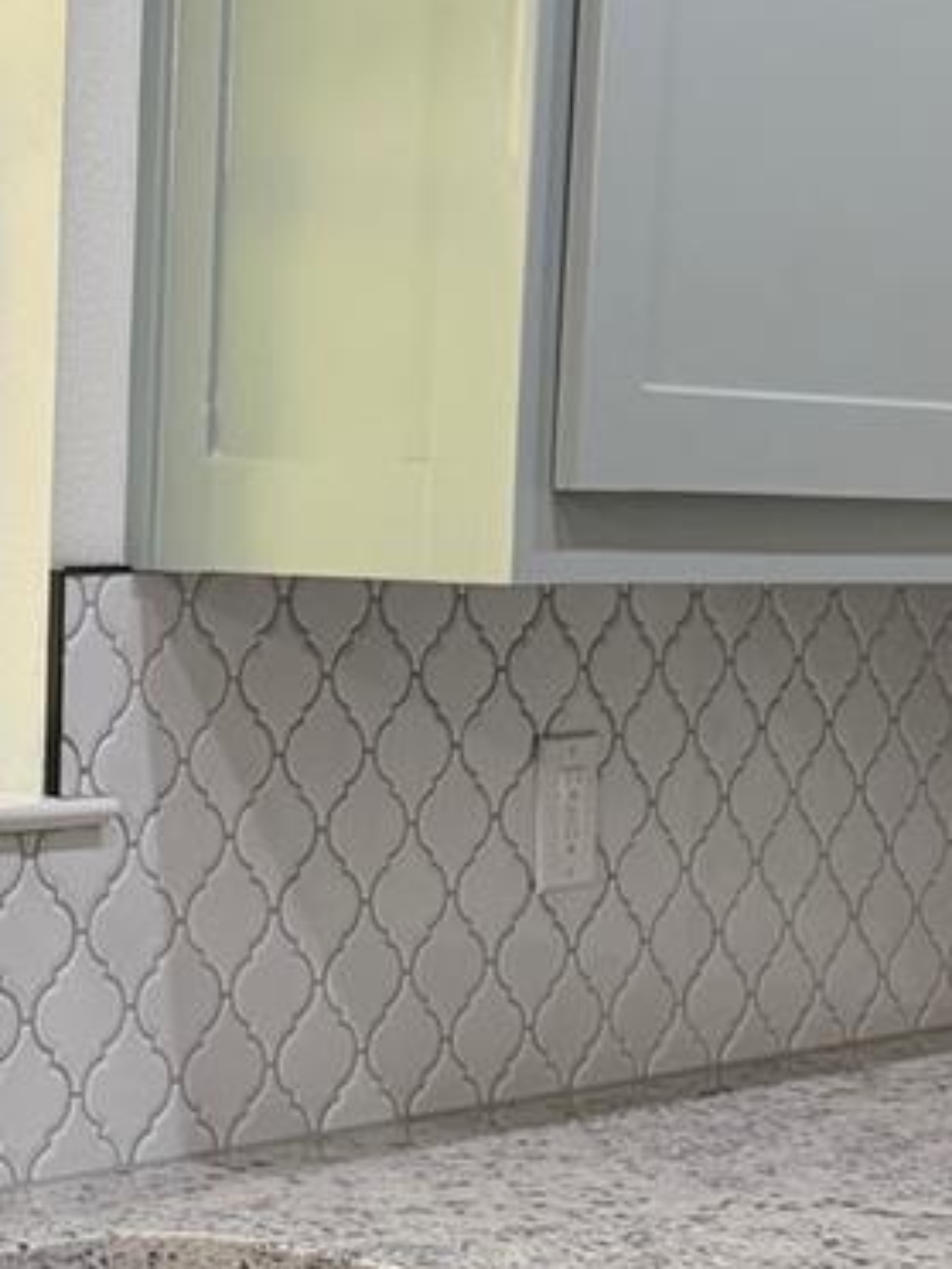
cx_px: -273
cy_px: 757
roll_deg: -1.7
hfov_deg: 14.3
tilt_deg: -4.0
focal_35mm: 99
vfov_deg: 19.8
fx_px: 3630
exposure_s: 1/120
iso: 160
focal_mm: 6.76
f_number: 1.78
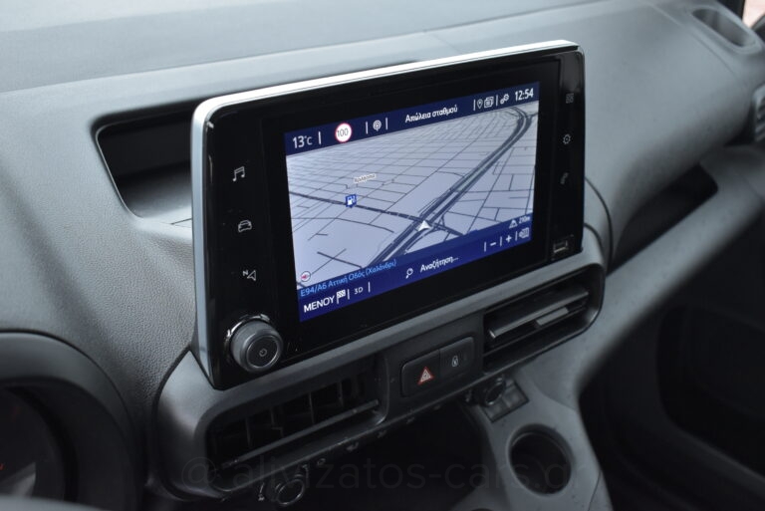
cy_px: 256
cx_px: 382
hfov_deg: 53.1
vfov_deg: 36.9
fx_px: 765
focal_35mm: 36
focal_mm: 24
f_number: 3.8
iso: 1600
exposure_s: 1/640
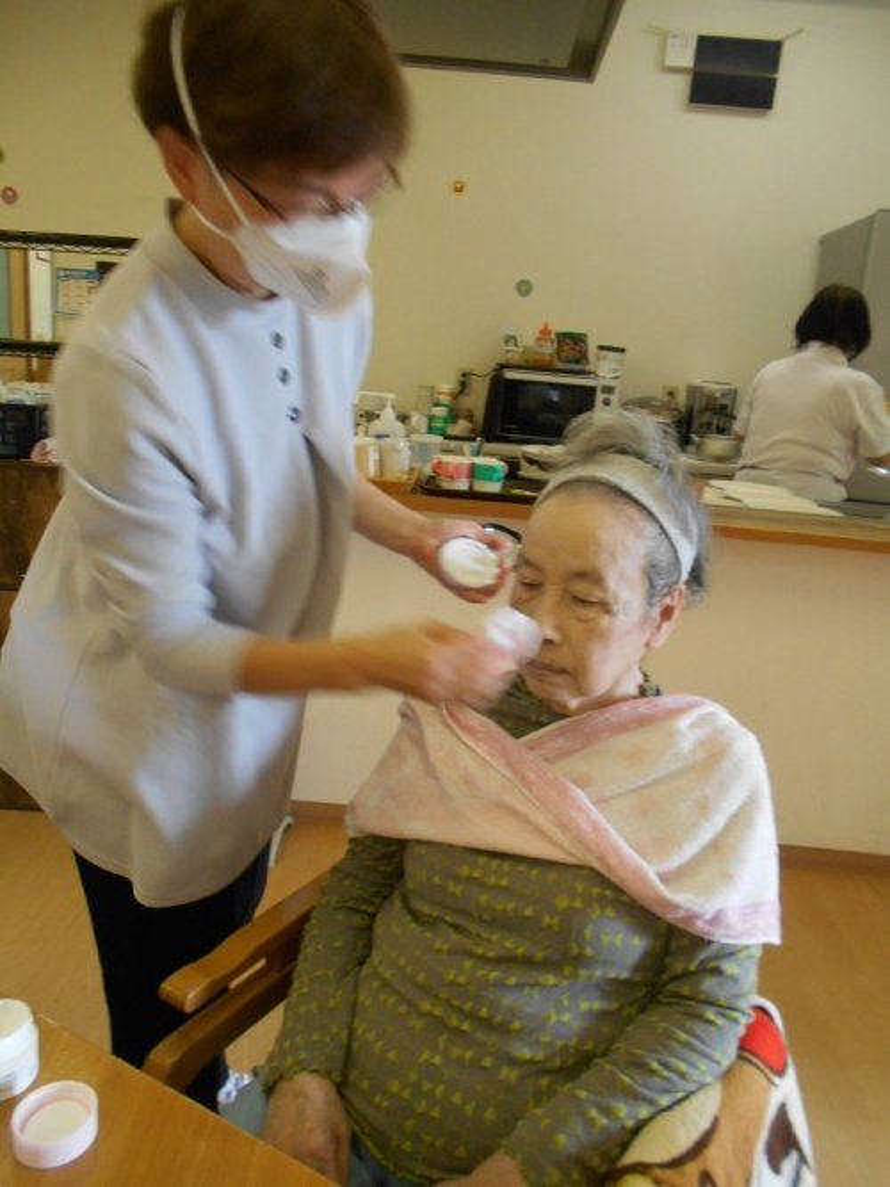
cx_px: 445
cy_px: 594
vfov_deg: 67.3
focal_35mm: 26
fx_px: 892
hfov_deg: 53.0
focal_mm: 4.6
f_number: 3.2
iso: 320
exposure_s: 1/30
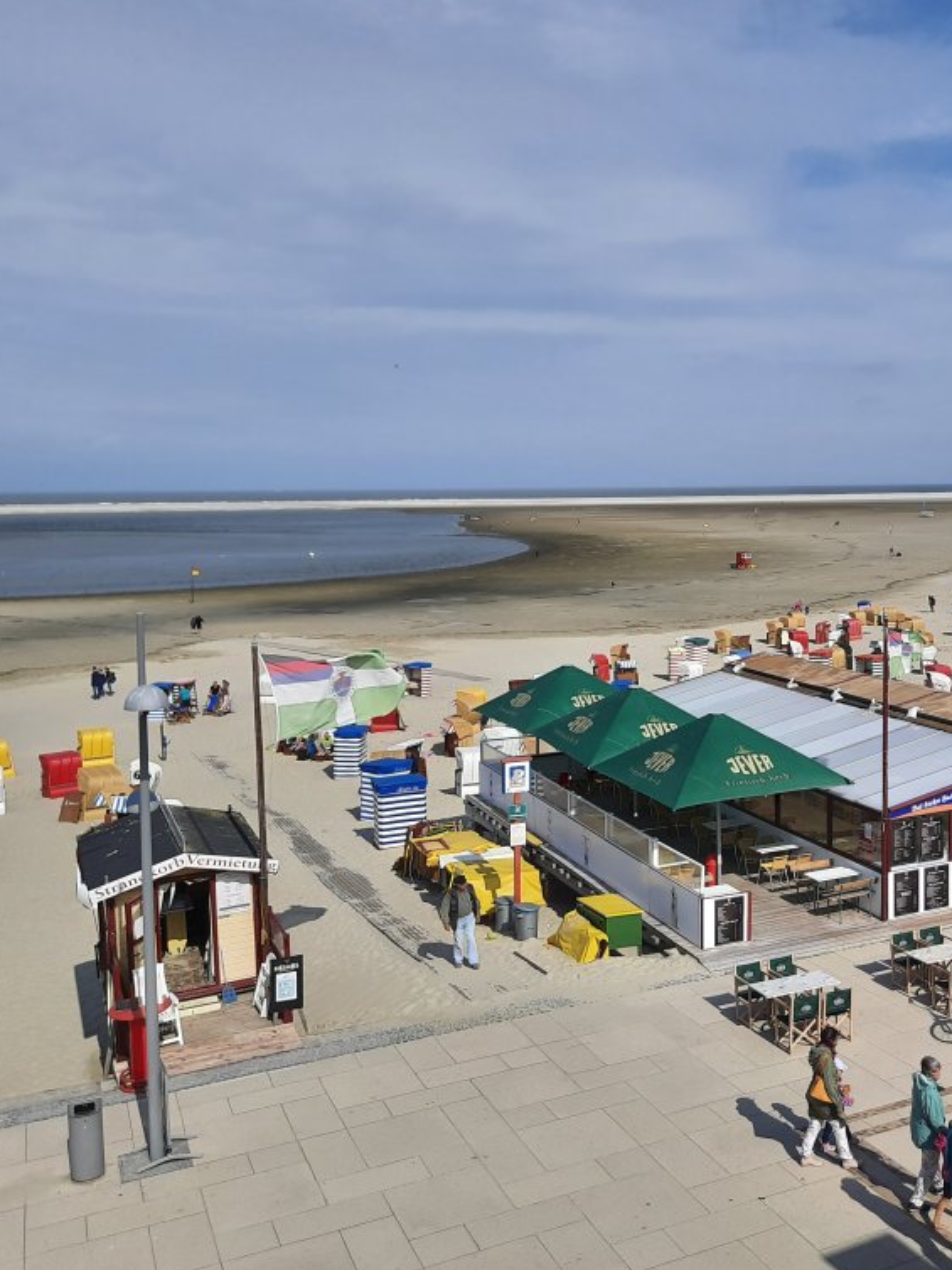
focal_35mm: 34
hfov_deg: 41.0
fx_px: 1246
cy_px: 629
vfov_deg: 53.9
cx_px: 676
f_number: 2
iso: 100
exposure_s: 1/1701
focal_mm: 4.6
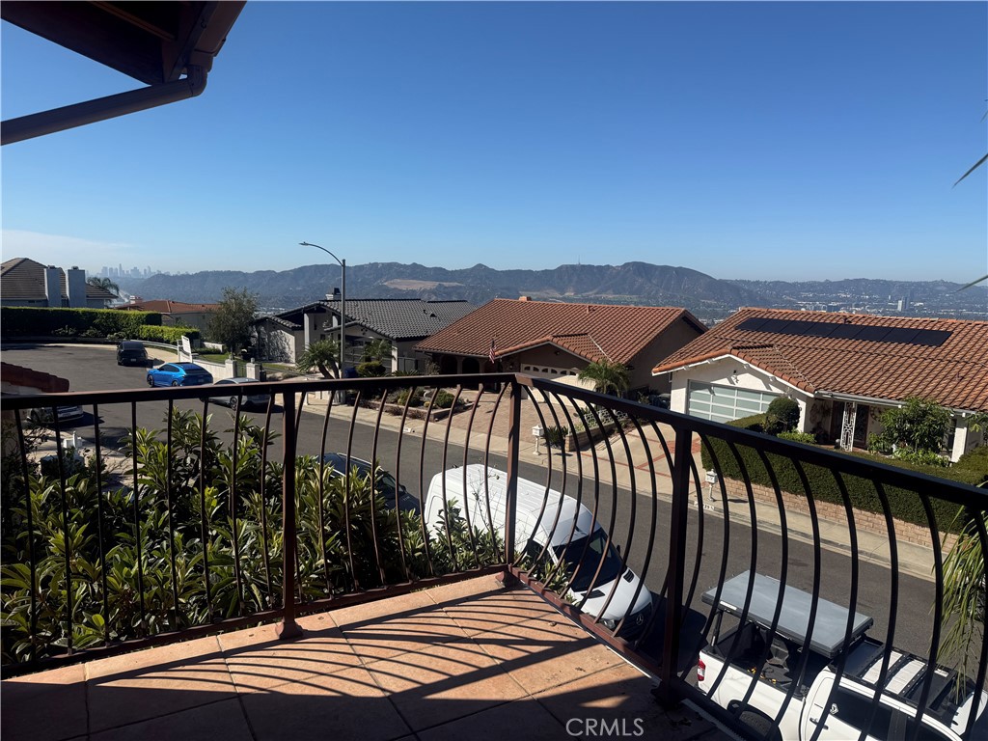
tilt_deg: -8.4
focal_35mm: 24
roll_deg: -2.1
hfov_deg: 71.6
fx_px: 685
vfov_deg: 56.8
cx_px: 494
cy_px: 370
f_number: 1.78
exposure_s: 1/6173
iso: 80
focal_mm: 6.76
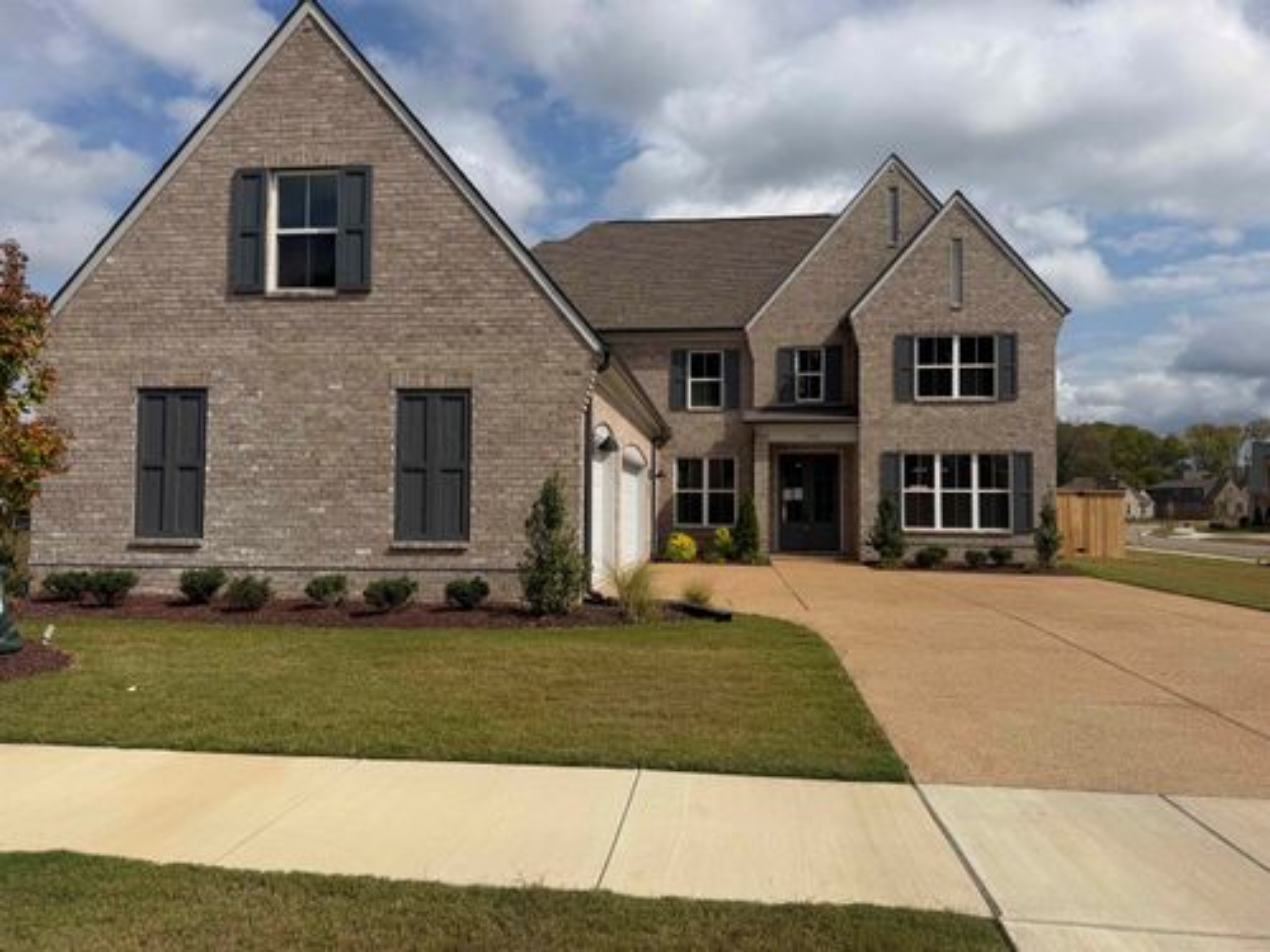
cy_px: 476
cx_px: 635
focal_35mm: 24
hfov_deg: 71.6
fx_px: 881
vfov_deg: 56.8
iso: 80
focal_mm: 6.76
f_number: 1.78
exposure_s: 1/9091
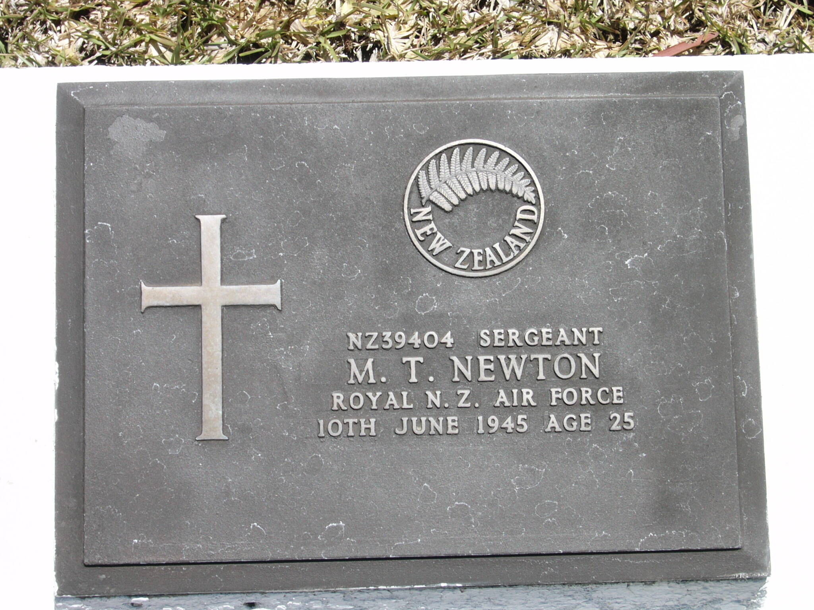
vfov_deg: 21.0
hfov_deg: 27.8
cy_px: 305
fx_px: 1646
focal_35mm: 70
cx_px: 407
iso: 50
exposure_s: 1/60
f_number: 11.3
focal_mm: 11.6
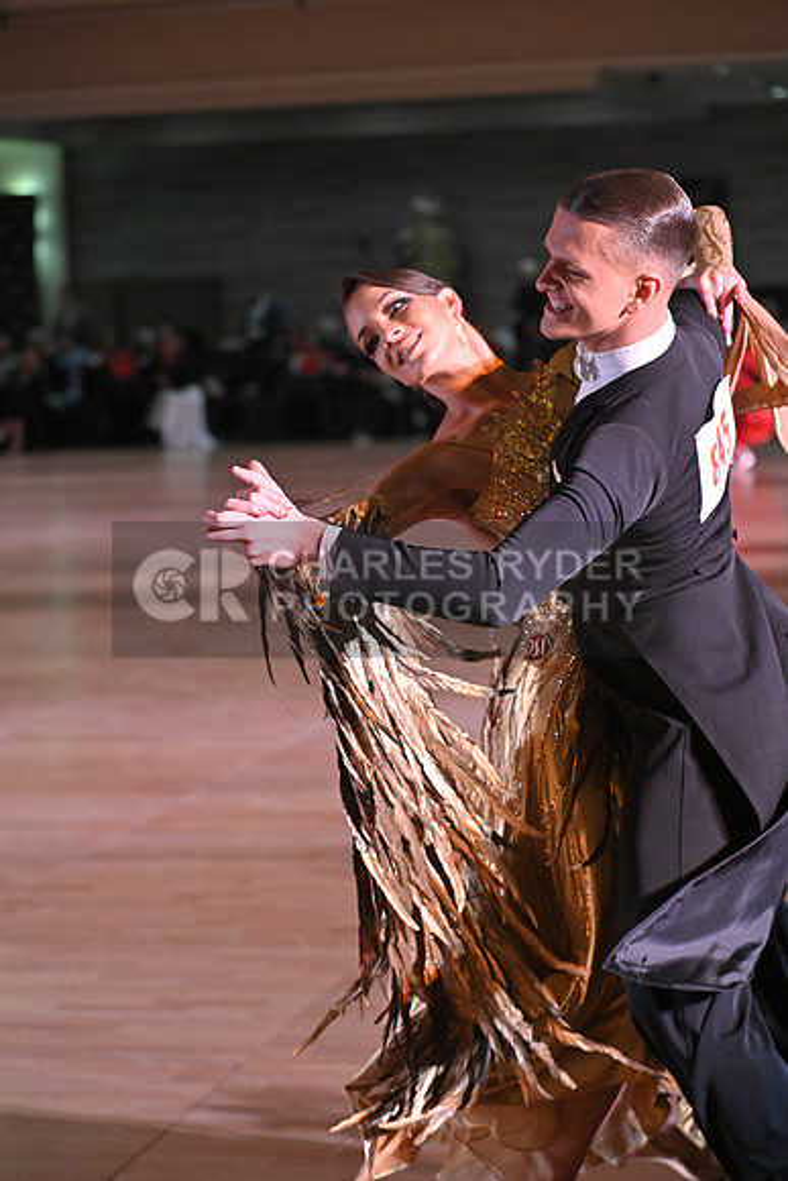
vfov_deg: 21.5
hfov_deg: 14.4
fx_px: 3117
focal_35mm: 95
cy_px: 590
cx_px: 394
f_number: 5
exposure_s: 1/400
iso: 5000
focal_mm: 95
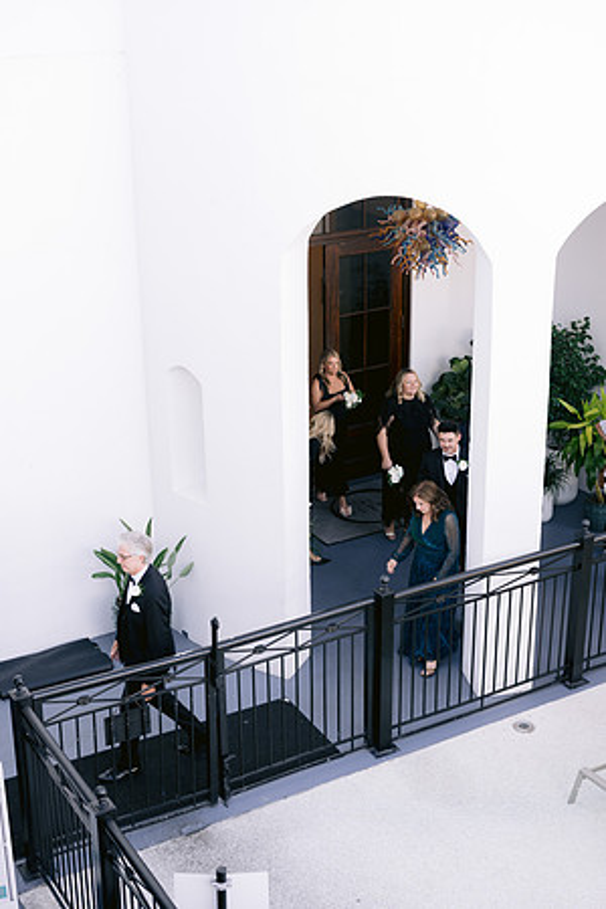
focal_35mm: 50
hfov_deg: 27.0
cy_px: 454
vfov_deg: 39.6
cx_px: 303
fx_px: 1262
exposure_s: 1/125
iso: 160
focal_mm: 50
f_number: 3.2
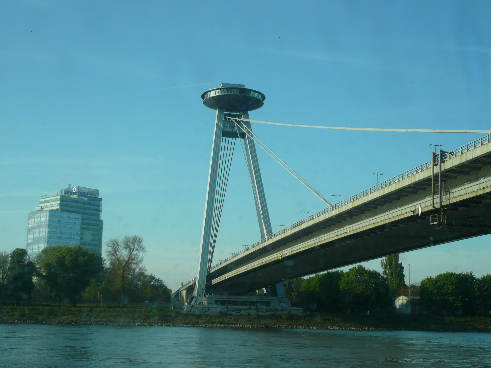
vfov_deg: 27.0
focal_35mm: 54
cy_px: 184
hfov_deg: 35.5
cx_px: 246
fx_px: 766
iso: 100
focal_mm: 8.8
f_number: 3.8
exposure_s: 1/500
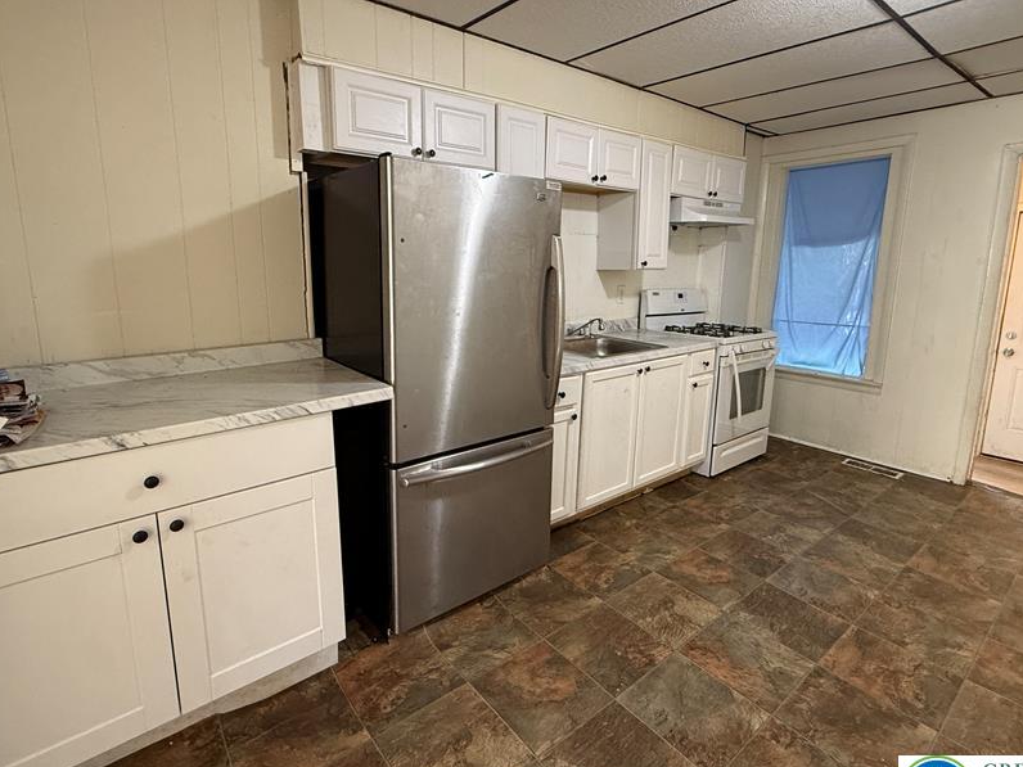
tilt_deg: -9.6
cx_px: 503
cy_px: 348
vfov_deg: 71.4
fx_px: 532
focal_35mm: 18
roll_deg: -0.2
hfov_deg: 87.7
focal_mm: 2.22
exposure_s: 1/60
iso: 400
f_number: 2.2
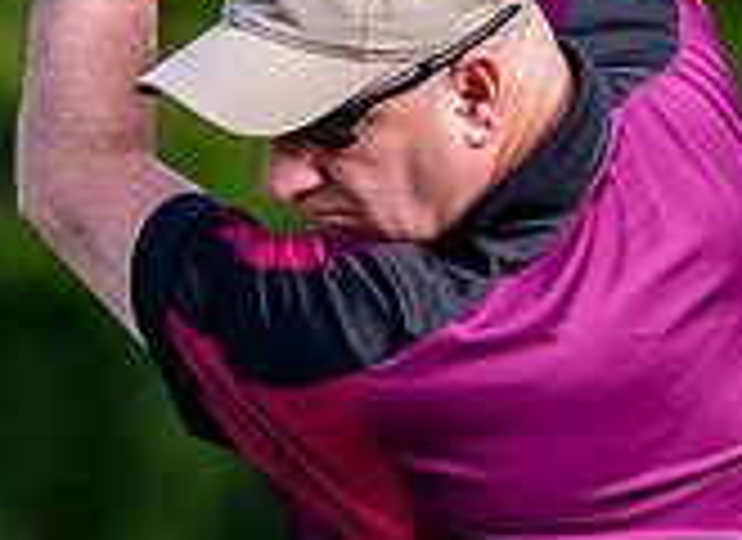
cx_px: 314
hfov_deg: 0.8
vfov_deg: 0.6
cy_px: 544
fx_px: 50889
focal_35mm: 2400
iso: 560
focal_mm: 300
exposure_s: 1/1600
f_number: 2.8
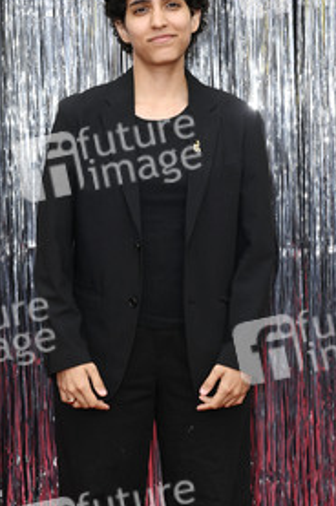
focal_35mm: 101
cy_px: 250
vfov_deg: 20.2
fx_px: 1417
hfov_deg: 13.5
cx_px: 161
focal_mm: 70
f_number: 5.6
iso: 500
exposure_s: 1/250
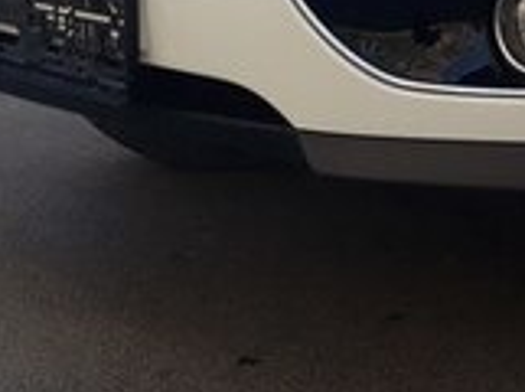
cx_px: 730
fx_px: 1680
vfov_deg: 12.8
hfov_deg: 16.5
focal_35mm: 111
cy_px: -152
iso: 40
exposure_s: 1/653
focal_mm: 3.6
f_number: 1.9
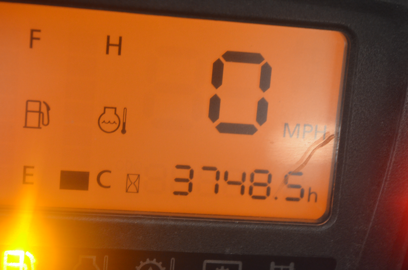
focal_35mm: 82
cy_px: 135
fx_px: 933
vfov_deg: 16.5
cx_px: 204
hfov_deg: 24.7
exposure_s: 1/30
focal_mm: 55
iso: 1400
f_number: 5.6
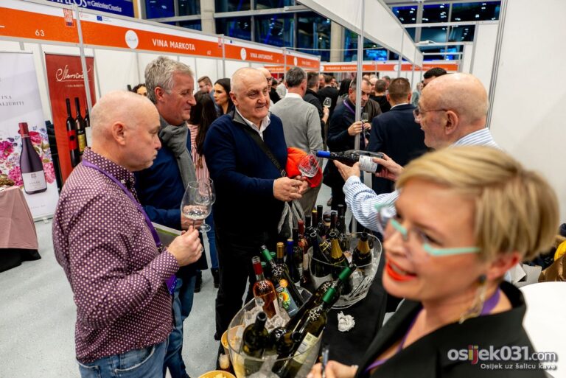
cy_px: 189
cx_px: 283
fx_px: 378
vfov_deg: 53.2
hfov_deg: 73.7
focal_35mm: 24
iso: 2500
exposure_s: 1/160
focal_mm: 24
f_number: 2.8
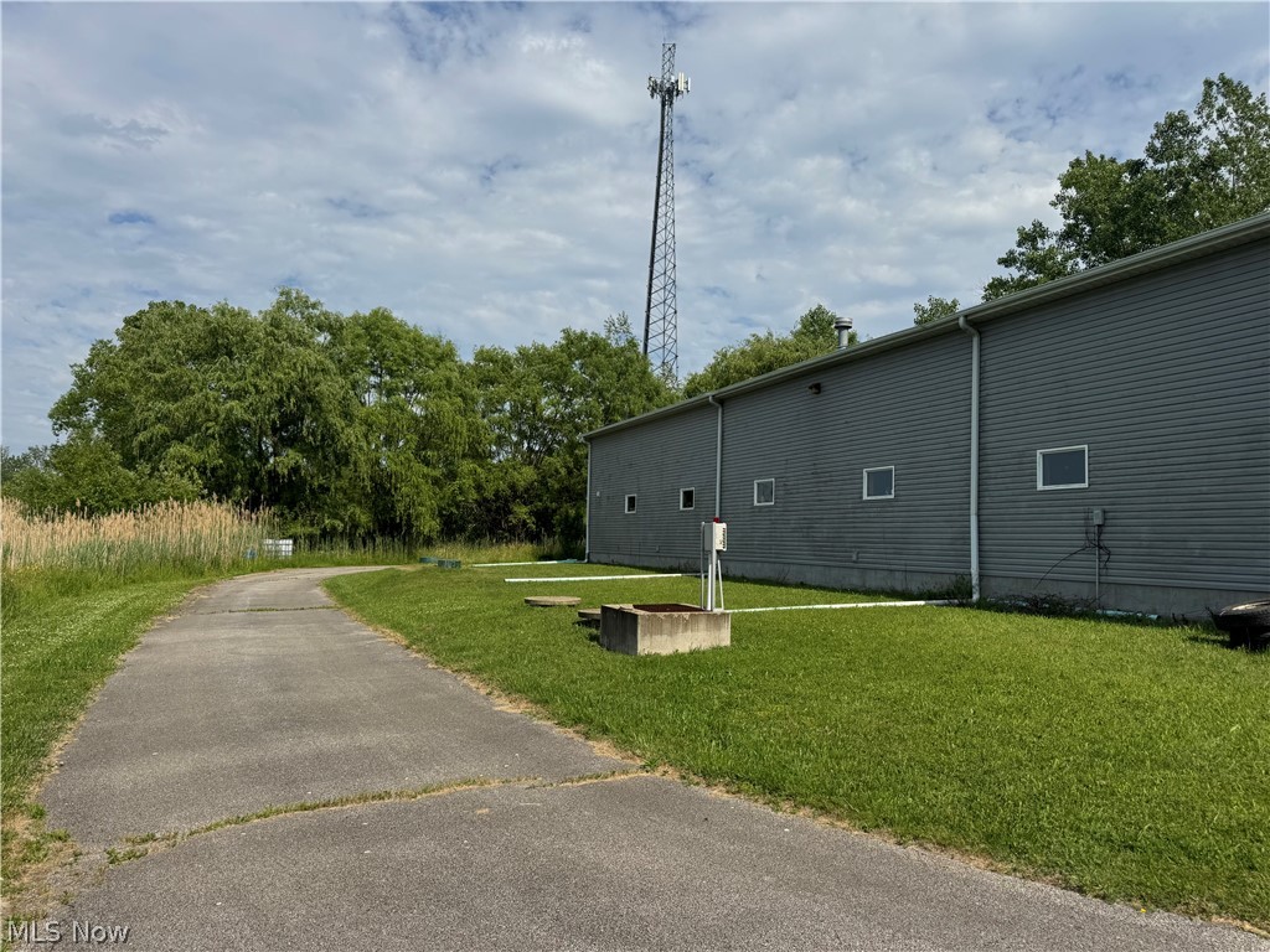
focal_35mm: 24
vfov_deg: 56.8
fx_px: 881
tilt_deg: +4.1
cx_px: 635
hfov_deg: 71.6
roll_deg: -1.9
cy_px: 476
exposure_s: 1/7937
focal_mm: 6.76
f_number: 1.78
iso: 80
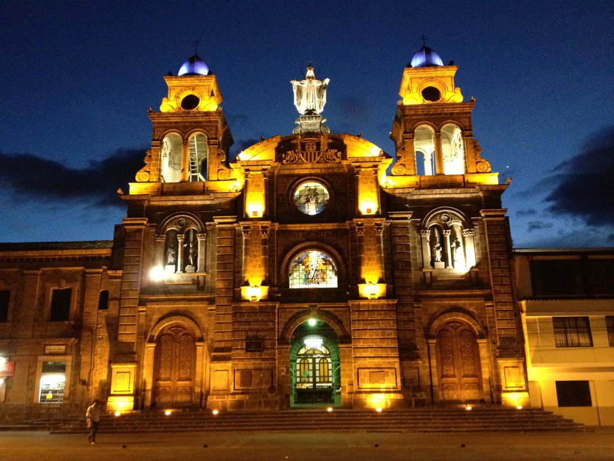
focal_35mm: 35
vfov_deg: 40.7
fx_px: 621
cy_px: 230
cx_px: 307
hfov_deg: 52.6
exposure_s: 1/15
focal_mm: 4.28
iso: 640
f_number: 2.4
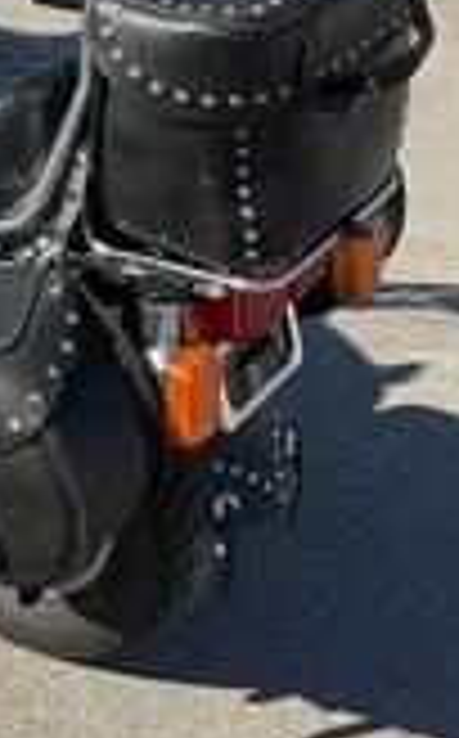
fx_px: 1506
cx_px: -166
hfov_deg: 16.2
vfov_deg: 27.1
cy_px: 176
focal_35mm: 75
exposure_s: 1/1250
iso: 25
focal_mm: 3
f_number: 1.8
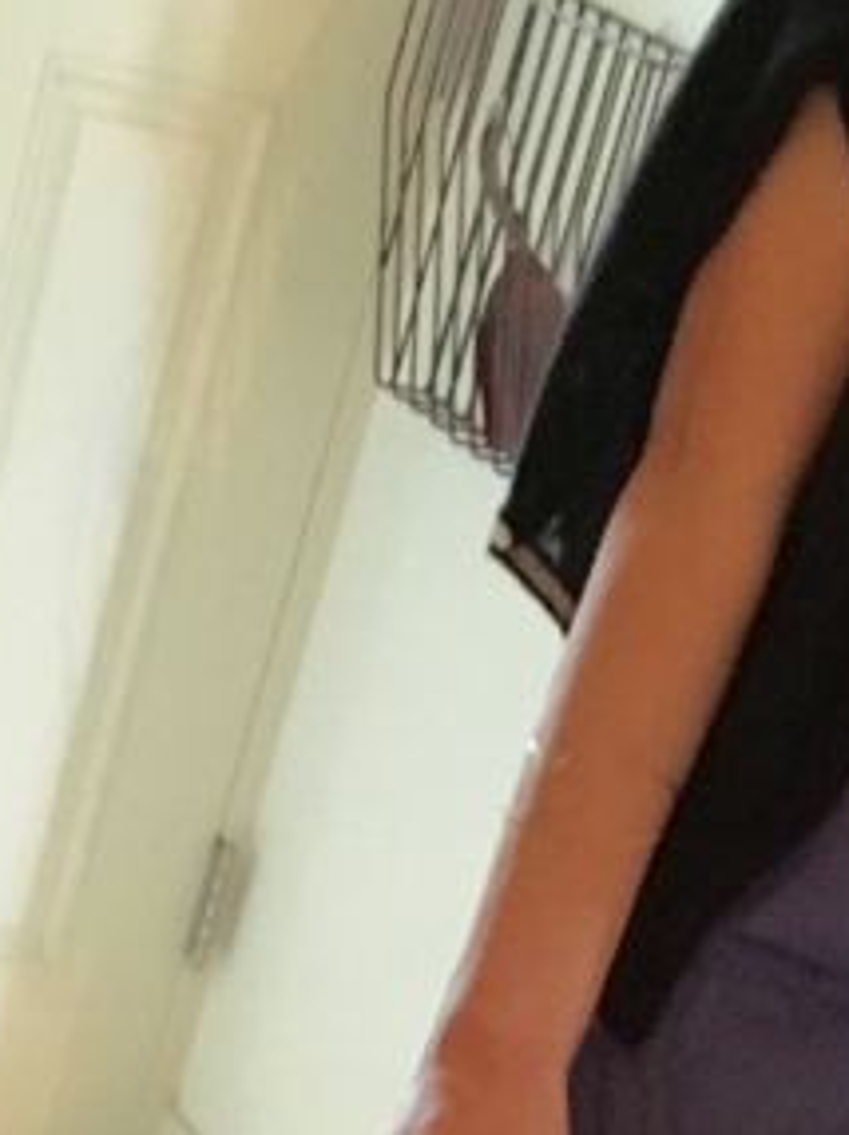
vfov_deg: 18.0
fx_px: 3406
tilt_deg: -39.9
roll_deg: -17.4
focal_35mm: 104
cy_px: 1361
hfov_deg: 14.1
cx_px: 710
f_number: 2.2
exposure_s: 1/15
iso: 320
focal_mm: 4.15
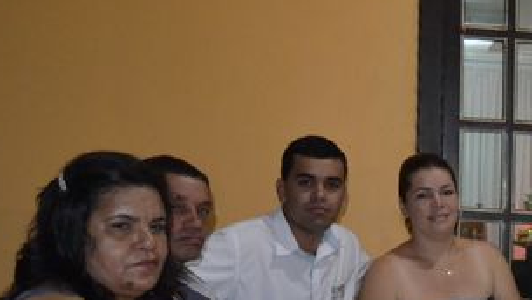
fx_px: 1045
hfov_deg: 26.3
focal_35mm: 74
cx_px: 590
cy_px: 360
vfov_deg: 15.7
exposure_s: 1/60
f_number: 3.5
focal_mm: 18
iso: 3200
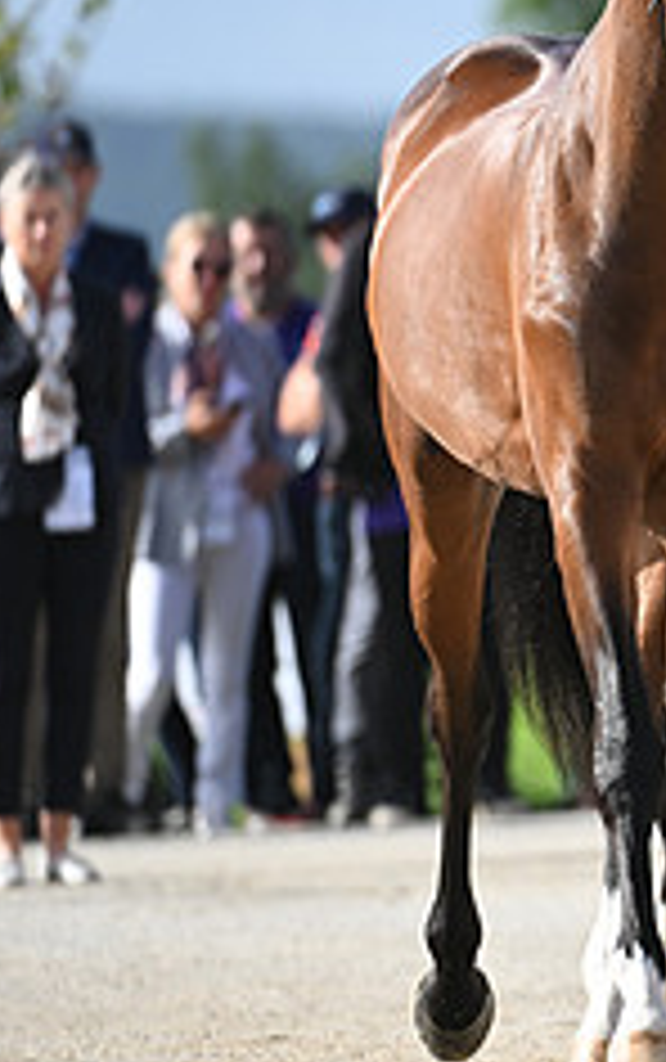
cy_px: 317
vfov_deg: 2.5
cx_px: 1233
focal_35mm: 851
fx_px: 24654
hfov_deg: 1.5
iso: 450
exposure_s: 1/1600
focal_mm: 340
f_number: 5
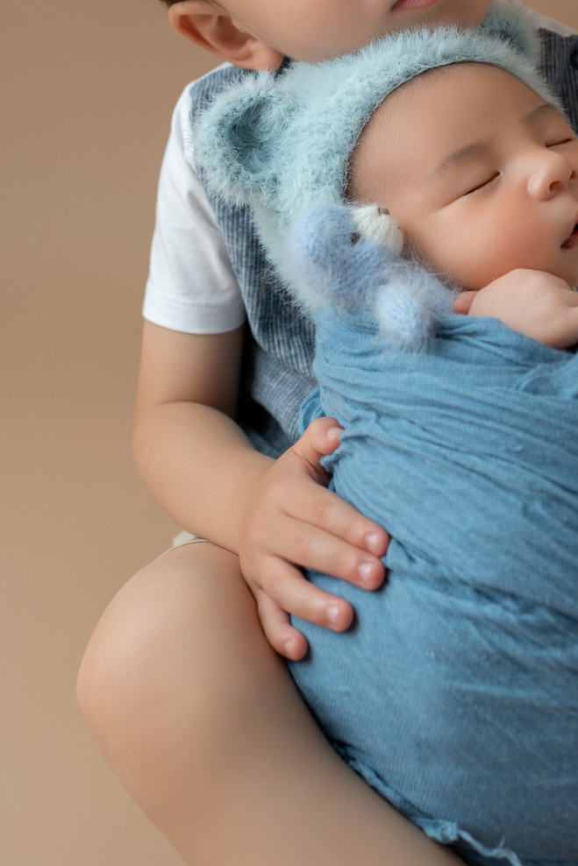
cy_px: 184
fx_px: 1228
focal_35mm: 51
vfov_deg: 37.6
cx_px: 386
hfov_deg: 26.3
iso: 100
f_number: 4
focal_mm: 28
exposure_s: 1/200
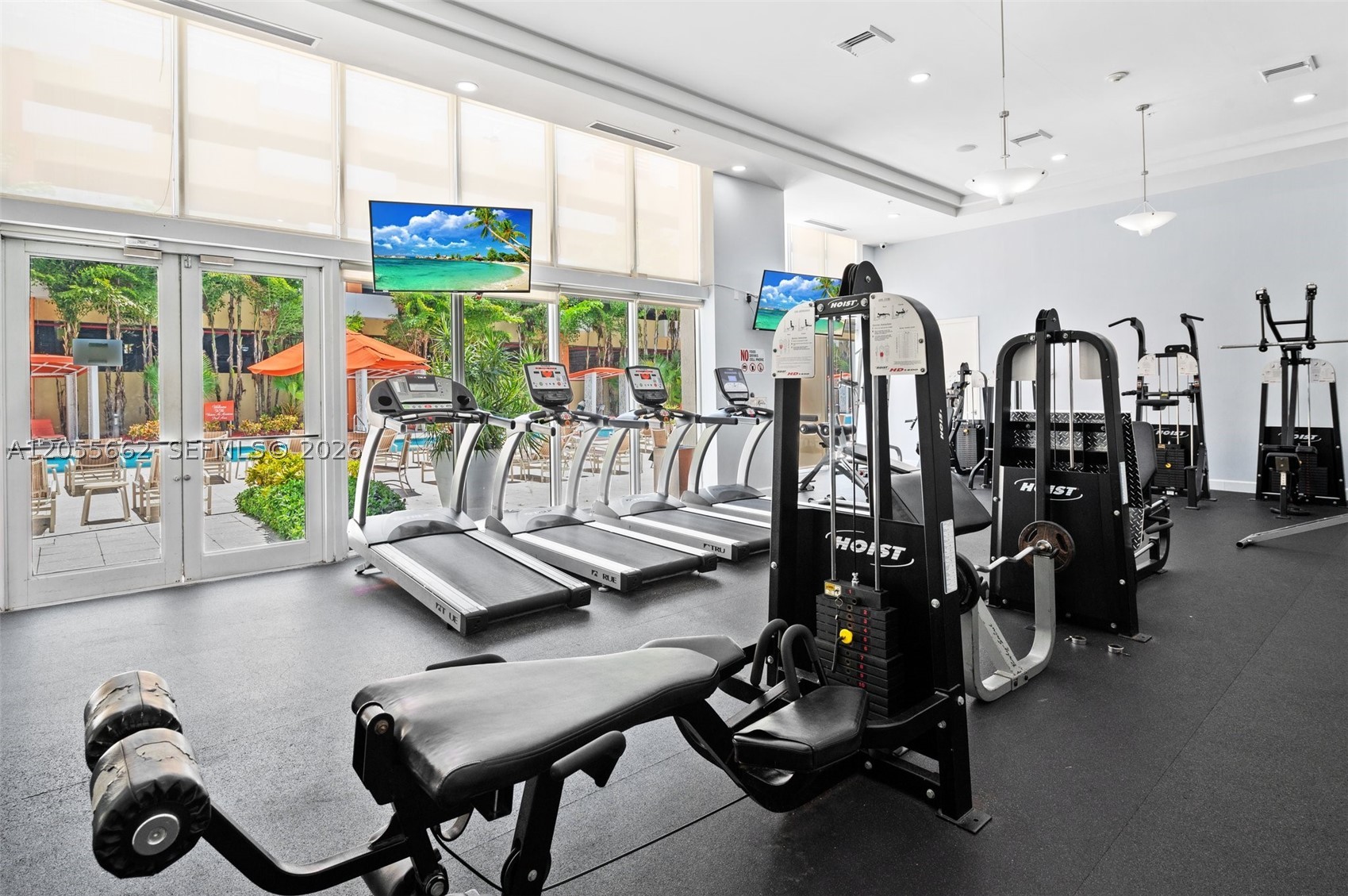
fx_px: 673
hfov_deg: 90.1
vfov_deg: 67.3
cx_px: 674
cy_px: 448
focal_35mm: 18
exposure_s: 1/50
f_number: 8
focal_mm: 18
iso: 200
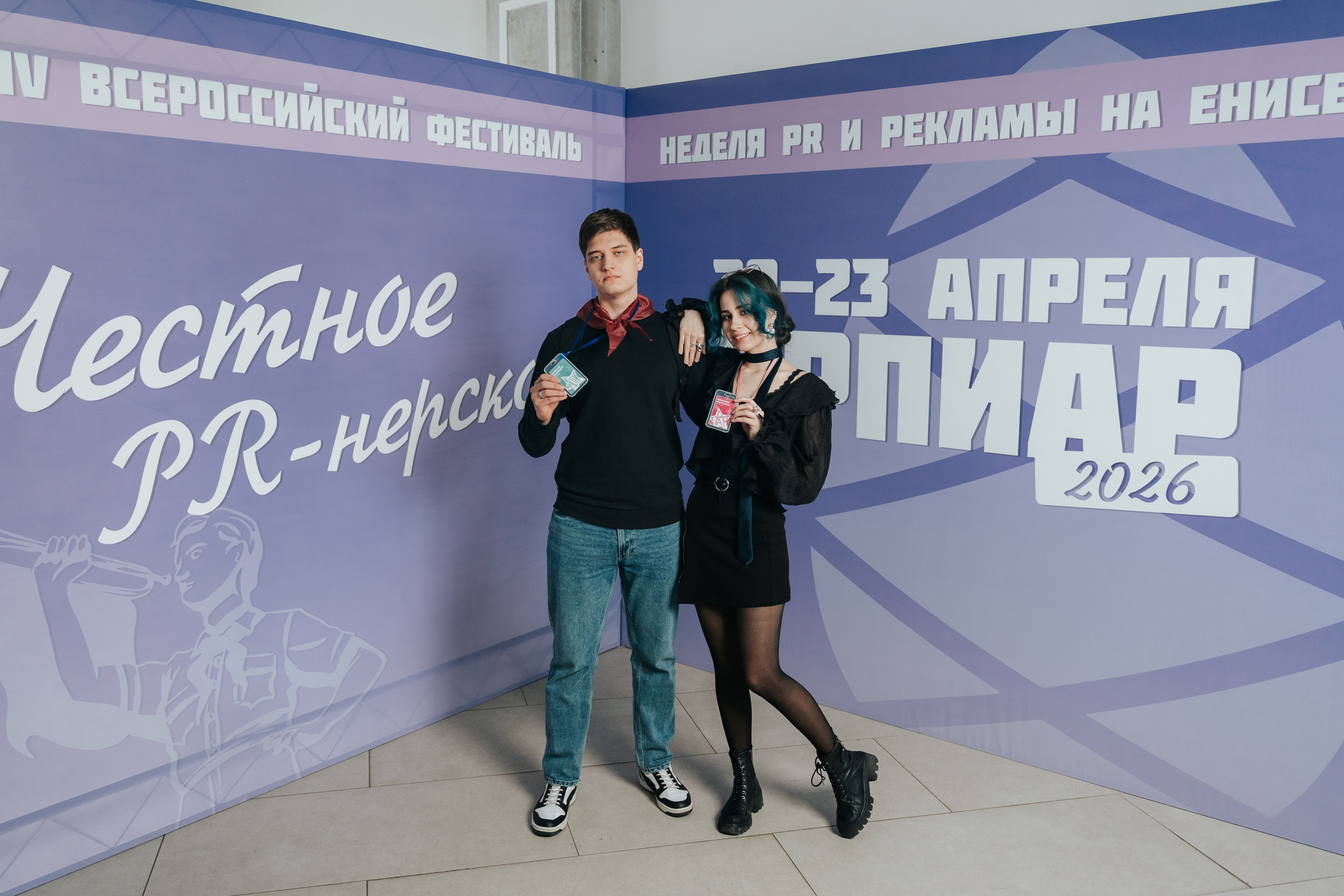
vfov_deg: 43.6
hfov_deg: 61.9
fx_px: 1120
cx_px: 651
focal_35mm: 30
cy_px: 425
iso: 800
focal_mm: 28
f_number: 2.8
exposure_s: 1/160
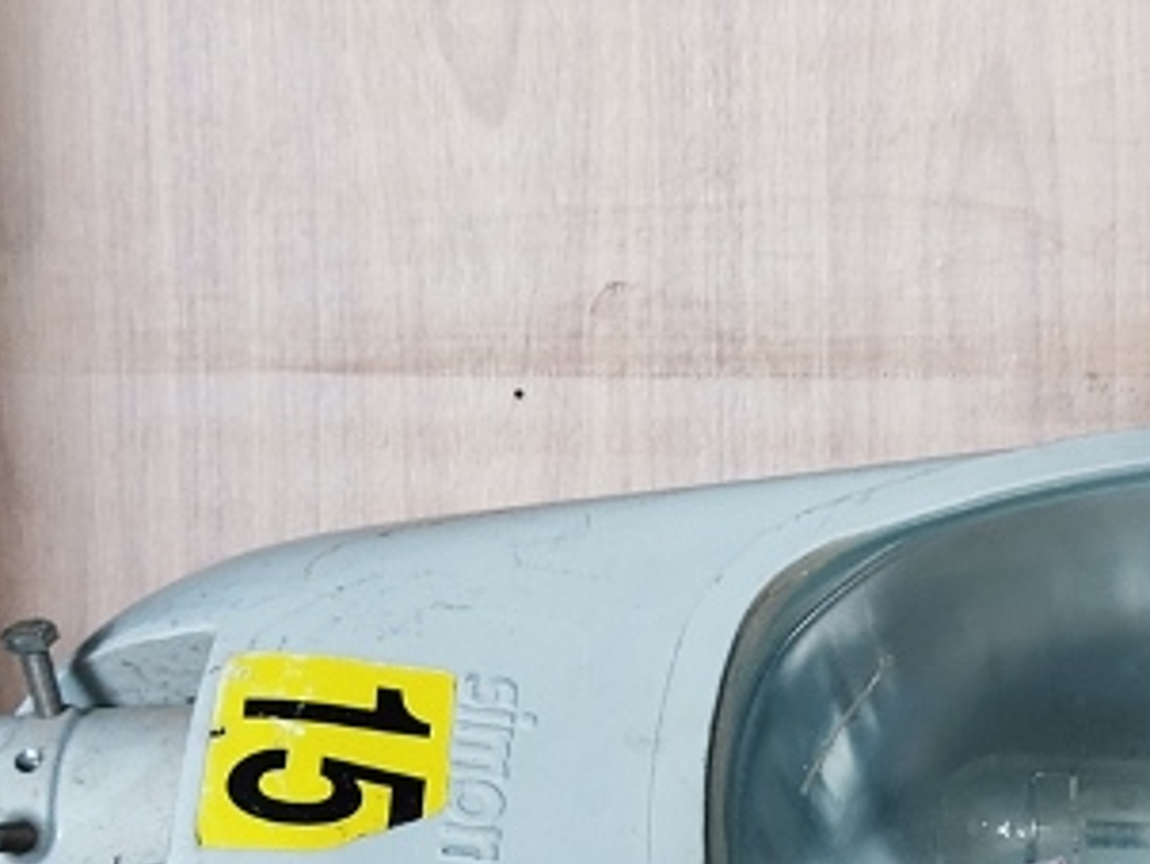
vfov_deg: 20.3
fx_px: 2394
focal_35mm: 72
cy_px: 666
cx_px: 975
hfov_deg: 26.3
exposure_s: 1/30
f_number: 1.79
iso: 430
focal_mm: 4.71
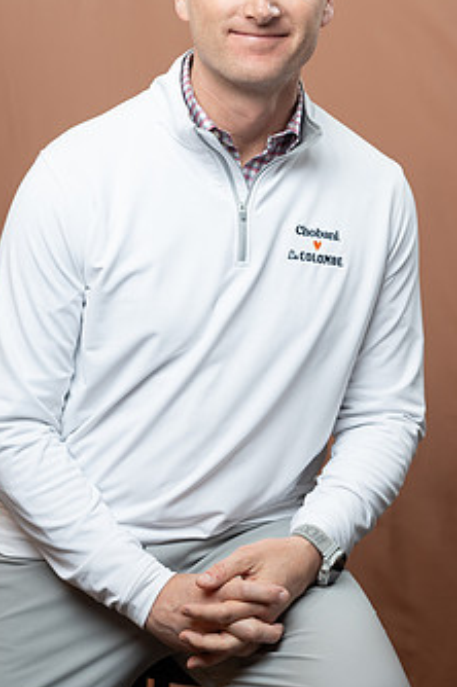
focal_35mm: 89
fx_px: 1698
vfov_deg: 22.8
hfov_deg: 15.3
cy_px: 237
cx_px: 231
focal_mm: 66
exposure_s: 1/160
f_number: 4
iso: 320
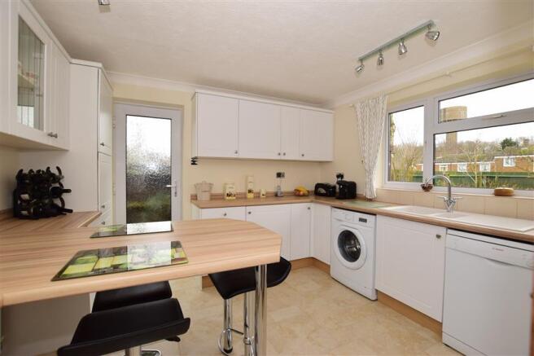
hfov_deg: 100.4
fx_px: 222
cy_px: 178
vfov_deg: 77.3
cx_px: 267
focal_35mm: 15
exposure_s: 1/200
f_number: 7.1
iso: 400
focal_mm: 10
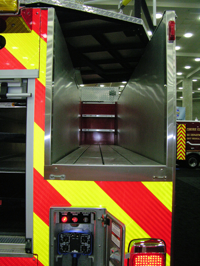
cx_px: 100
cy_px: 133
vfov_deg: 52.6
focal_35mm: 35
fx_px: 270
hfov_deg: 40.7
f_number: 2.8
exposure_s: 1/60.1
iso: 200
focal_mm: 8.9
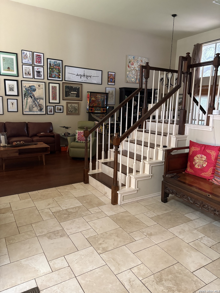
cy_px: 146
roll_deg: -0.6
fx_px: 220
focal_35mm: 26
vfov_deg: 67.3
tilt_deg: -10.1
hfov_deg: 53.1
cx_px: 110
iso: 500
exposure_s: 1/52
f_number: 1.6
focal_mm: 5.96
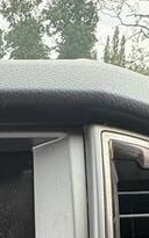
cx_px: -20
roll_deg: -1.9
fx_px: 423
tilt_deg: -32.4
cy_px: 416
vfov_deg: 21.7
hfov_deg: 19.1
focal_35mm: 65
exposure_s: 1/102
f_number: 2.2
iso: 64
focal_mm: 2.22
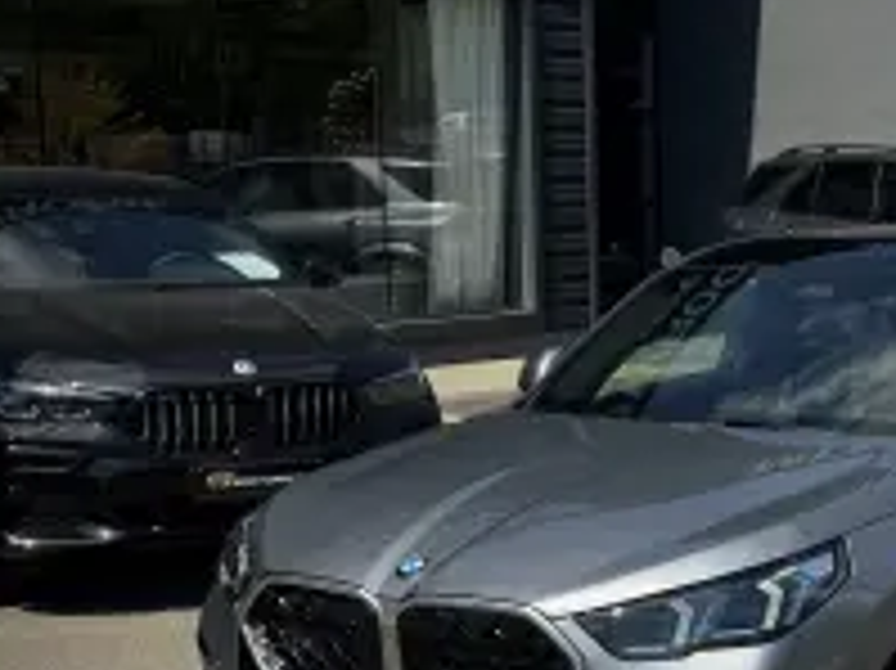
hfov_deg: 22.0
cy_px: 544
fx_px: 2251
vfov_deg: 16.8
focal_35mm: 87
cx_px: 797
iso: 64
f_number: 1.78
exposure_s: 1/5848
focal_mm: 6.76
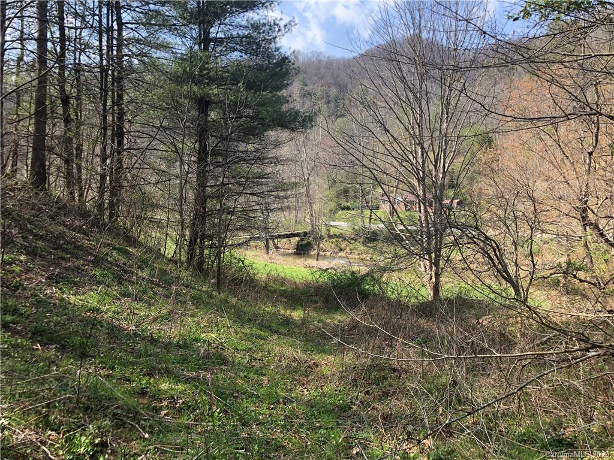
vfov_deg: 49.7
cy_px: 230
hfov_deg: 63.4
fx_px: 497
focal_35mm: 28
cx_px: 307
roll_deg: +0.1
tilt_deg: -3.1
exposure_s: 1/470
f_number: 1.8
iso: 20
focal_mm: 3.99
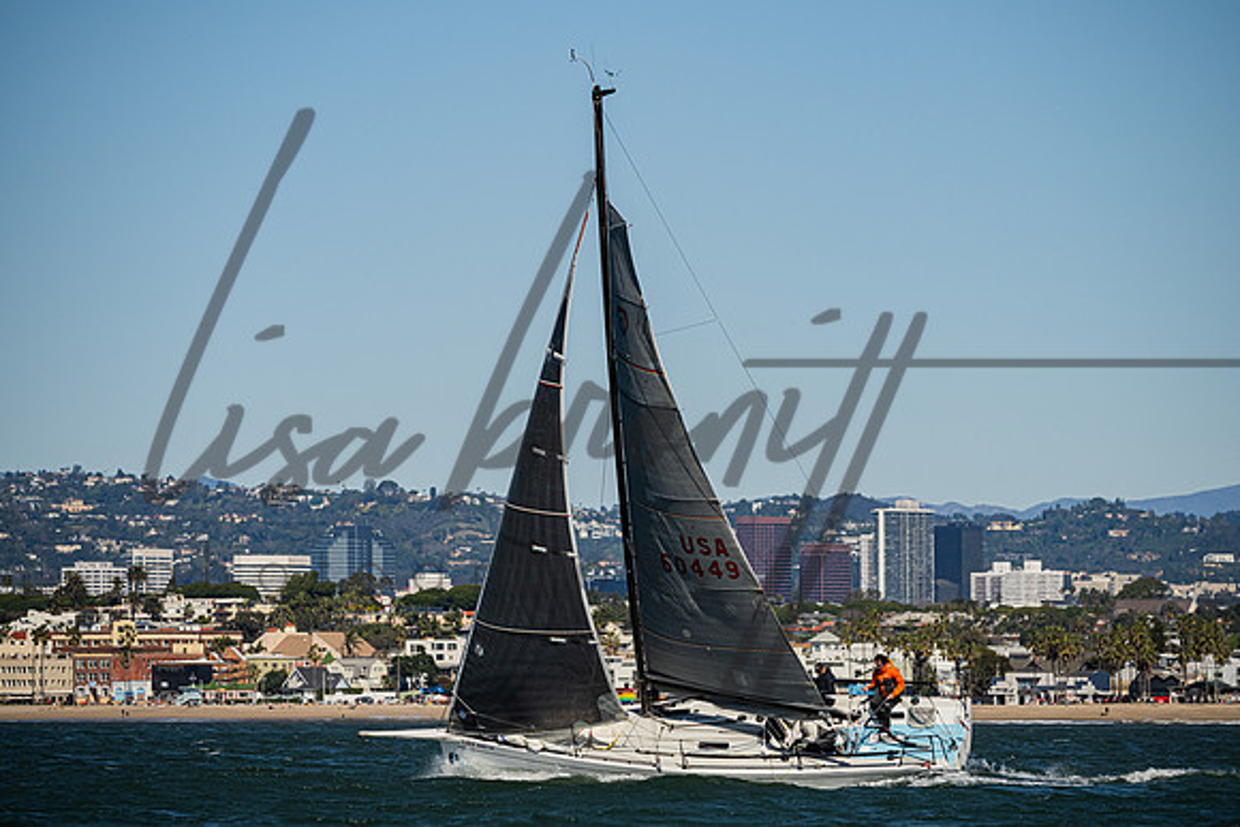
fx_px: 9148
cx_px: 641
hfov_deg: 7.8
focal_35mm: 266
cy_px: 384
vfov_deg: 5.2
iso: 400
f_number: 5.6
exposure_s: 1/6400
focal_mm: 230
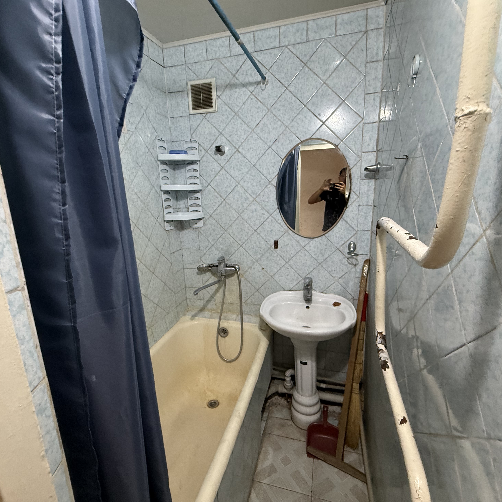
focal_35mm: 17
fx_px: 279
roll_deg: +3.4
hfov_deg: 84.0
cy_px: 247
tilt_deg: -11.5
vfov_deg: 84.0
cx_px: 247
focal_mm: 2.22
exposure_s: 1/50
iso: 400
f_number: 2.2
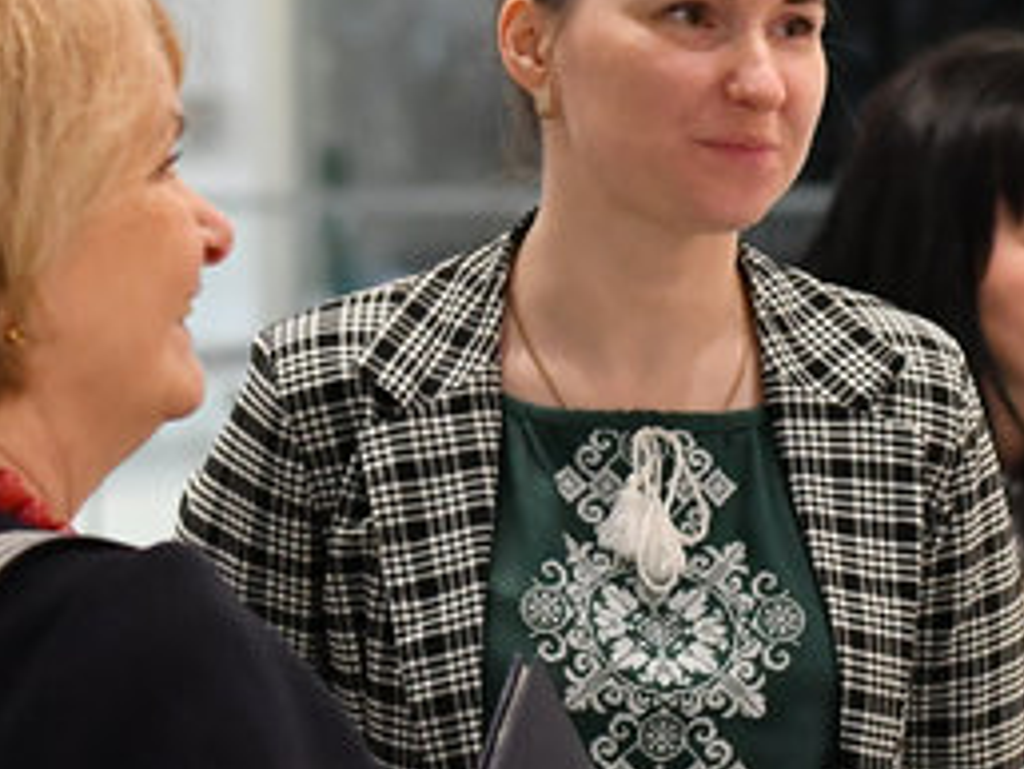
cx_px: 1299
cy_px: 508
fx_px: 6629
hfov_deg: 8.7
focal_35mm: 224
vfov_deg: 6.6
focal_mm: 50
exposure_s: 1/500
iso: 2000
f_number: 2.8
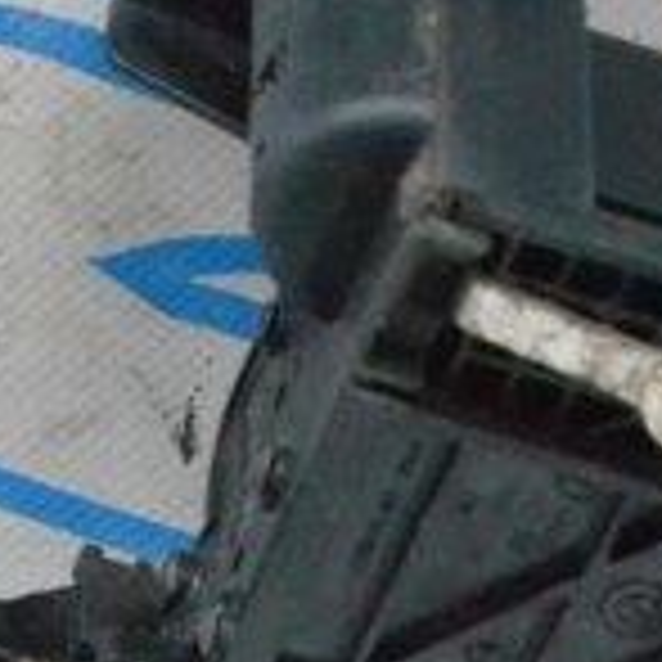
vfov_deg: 5.7
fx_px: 6596
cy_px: 518
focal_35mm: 305
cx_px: 621
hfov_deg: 5.7
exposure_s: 1/160
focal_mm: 55
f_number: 9
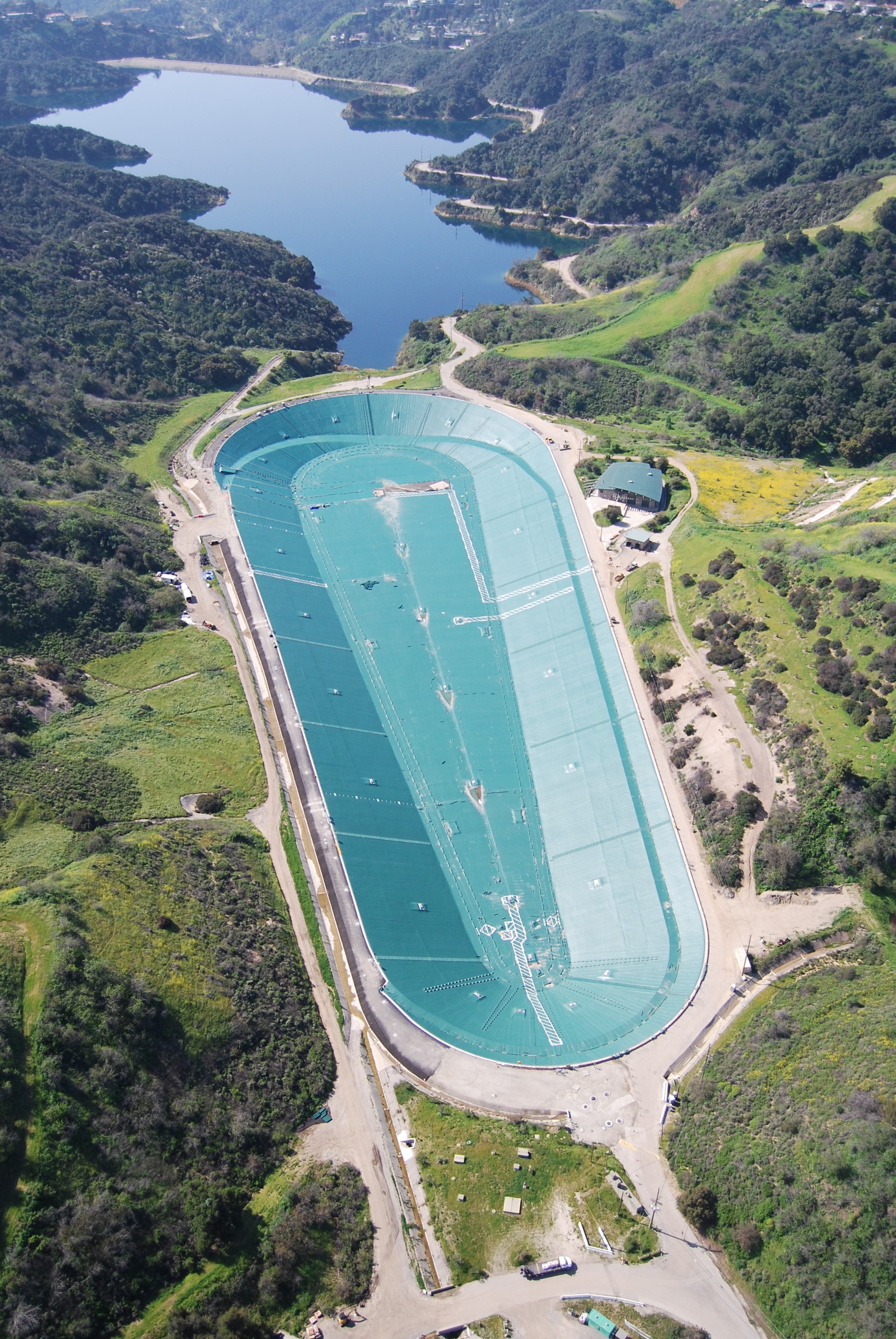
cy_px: 670
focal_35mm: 27
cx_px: 448
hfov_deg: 48.0
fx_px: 1005
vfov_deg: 67.3
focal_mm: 18
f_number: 4
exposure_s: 1/1000
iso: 140
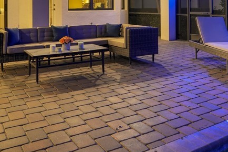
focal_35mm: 40
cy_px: 2
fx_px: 253
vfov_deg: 31.1
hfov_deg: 48.4
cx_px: 126
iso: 200
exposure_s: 1.6
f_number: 9
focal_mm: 16
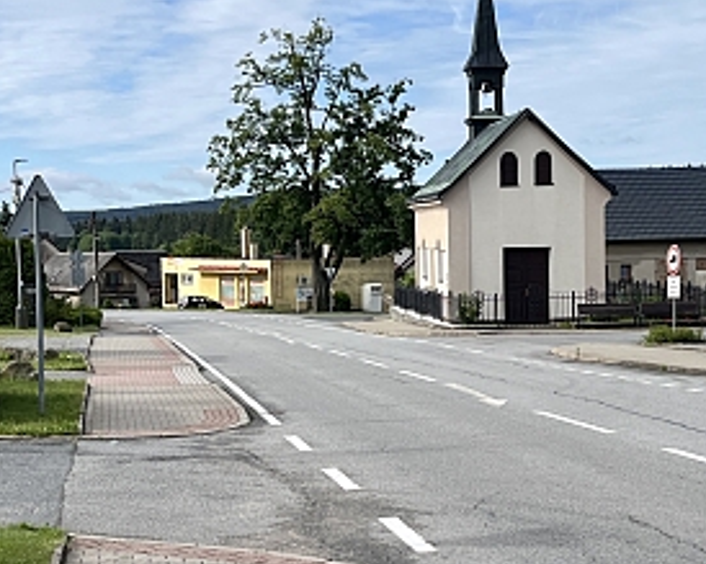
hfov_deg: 25.7
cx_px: 441
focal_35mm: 74
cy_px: 363
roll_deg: +0.8
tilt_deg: -5.4
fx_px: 1546
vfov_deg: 20.6
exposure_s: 1/4016
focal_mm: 5.1
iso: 50
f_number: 1.6
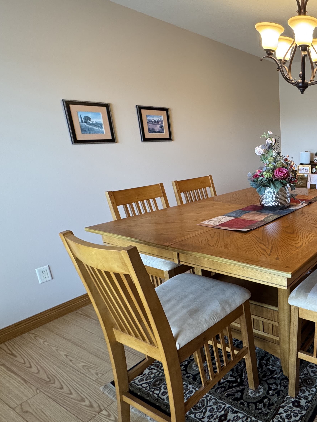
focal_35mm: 24
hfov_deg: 46.8
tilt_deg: -15.7
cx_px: 321
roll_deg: -0.3
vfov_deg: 71.6
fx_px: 293
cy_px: 216
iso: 320
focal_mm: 2.22
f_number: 2.2
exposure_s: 1/120
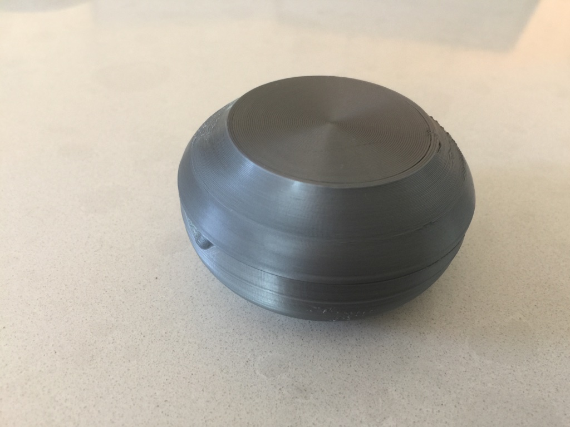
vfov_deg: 48.2
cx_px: 285
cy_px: 214
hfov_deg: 61.7
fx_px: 478
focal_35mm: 29
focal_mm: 4.15
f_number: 2.2
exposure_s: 1/15
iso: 40
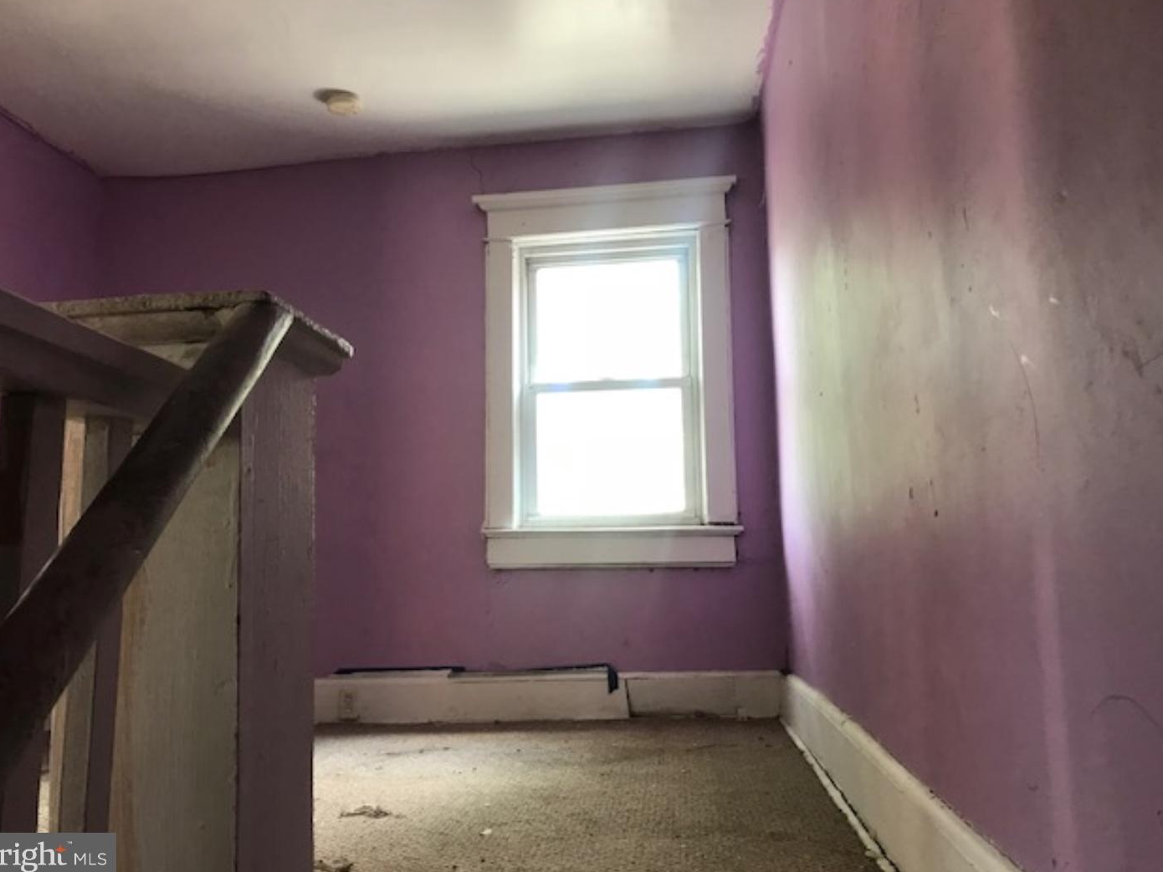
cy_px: 430
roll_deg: -0.4
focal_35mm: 29
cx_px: 572
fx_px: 974
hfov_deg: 61.6
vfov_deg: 48.2
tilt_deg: +7.6
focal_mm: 3.99
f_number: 1.8
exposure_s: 1/24
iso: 32
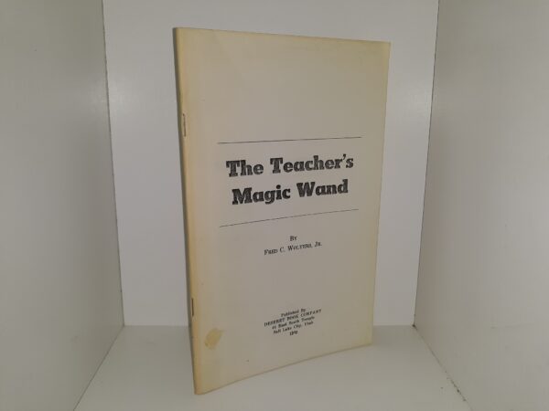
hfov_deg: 63.4
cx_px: 274
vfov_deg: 49.7
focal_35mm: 28
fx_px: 444
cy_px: 206
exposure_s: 1/287
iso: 40
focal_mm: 3.7
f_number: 1.7
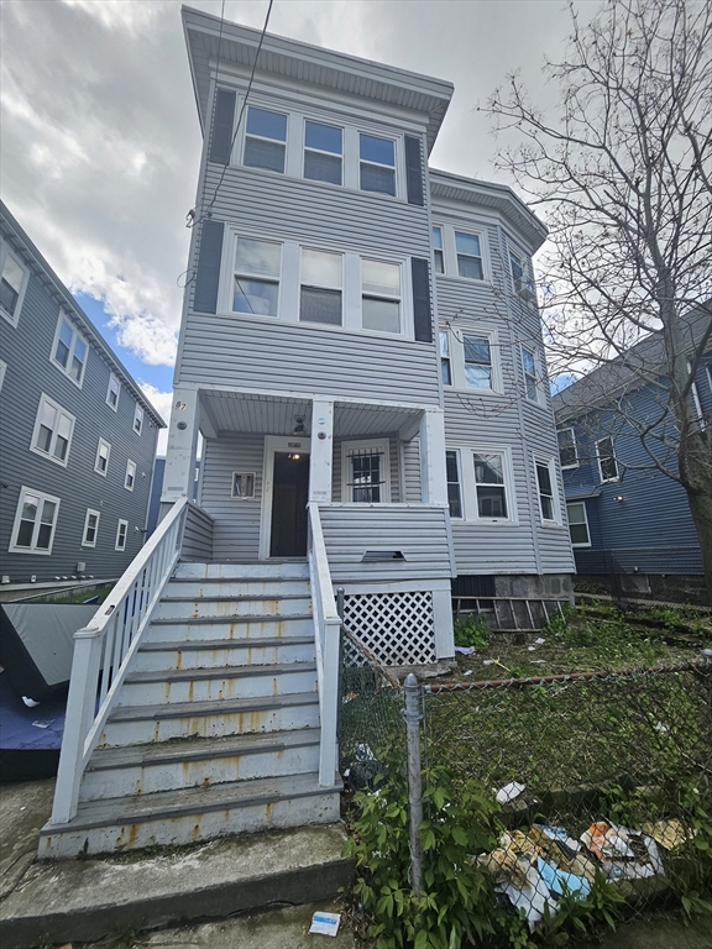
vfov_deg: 106.2
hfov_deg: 89.9
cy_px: 474
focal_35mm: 13
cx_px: 356
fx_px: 357
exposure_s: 1/574
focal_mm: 1.7
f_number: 2.2
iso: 32
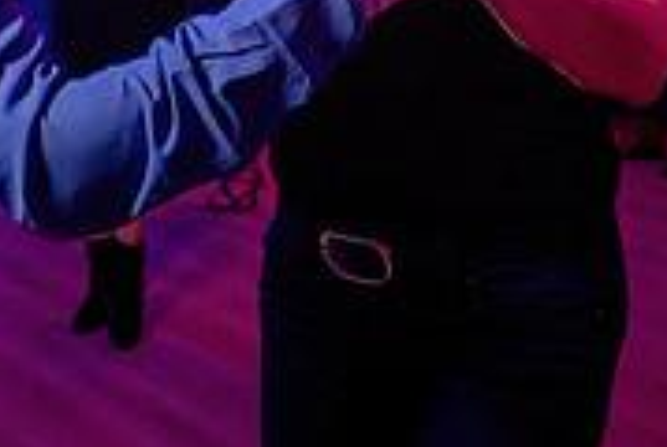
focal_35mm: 94
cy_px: -38
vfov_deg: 14.3
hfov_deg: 20.7
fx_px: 1744
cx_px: -45
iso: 800
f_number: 3.5
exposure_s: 1/60
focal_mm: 24
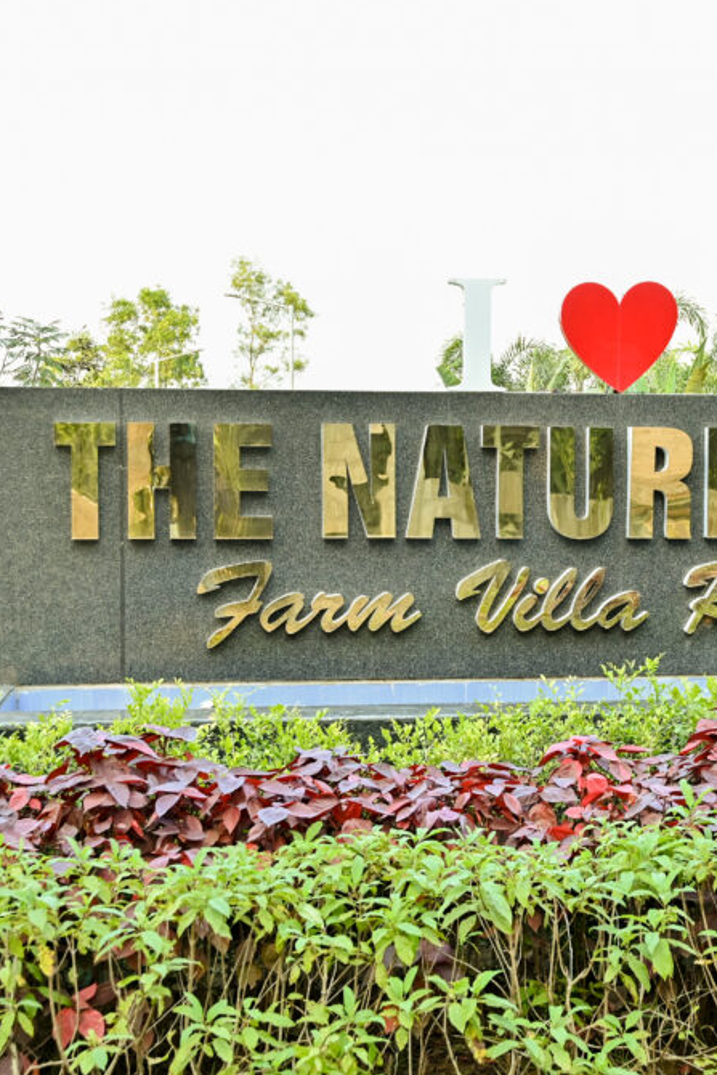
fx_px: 1642
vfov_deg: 36.2
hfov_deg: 24.5
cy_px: 537
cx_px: 483
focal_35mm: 55
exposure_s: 1/125
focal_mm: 36
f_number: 5.6
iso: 500
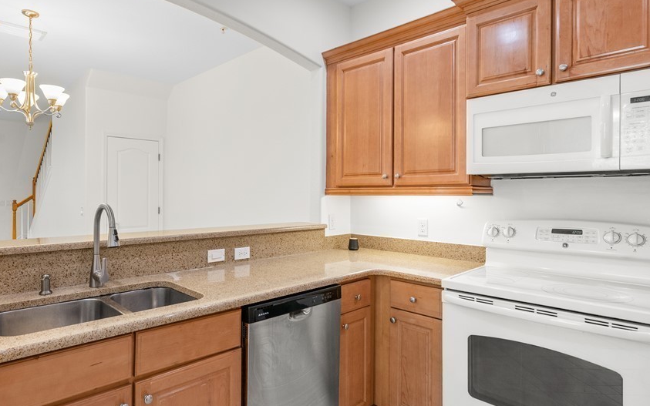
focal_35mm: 21
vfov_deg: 57.3
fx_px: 372
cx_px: 256
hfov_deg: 81.2
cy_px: 196
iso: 400
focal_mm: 16
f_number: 8
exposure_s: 1/13
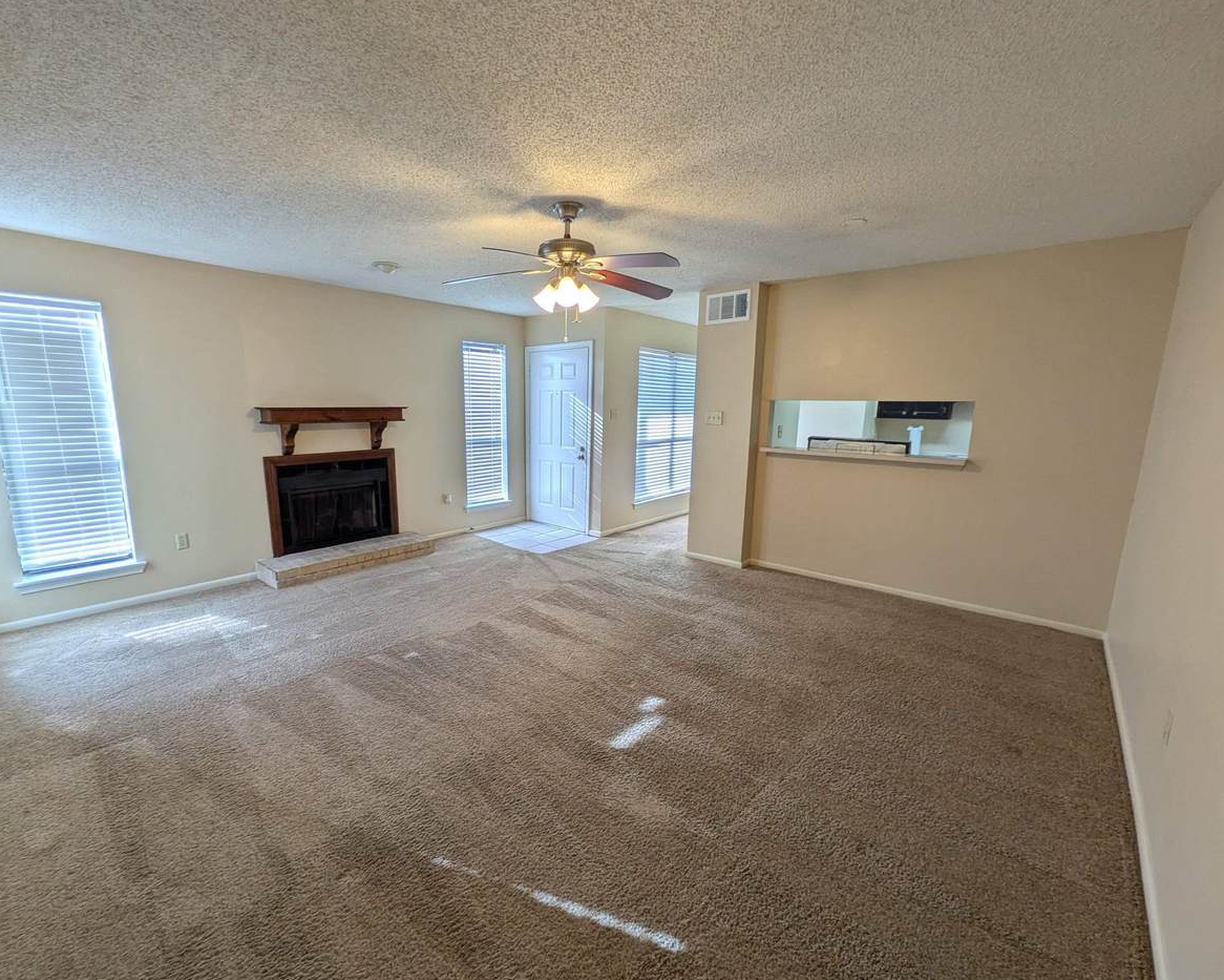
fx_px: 543
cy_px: 499
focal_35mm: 15
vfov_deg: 84.0
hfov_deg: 96.7
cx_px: 573
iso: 97
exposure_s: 1/120
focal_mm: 1.85
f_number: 2.2
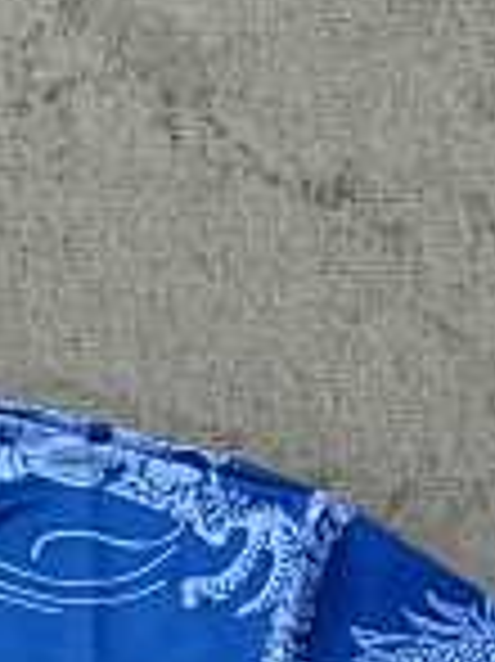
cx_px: -315
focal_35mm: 131
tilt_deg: -78.6
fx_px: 2501
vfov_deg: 13.4
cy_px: 1225
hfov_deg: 10.8
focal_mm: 6.76
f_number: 1.78
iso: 250
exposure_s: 1/50
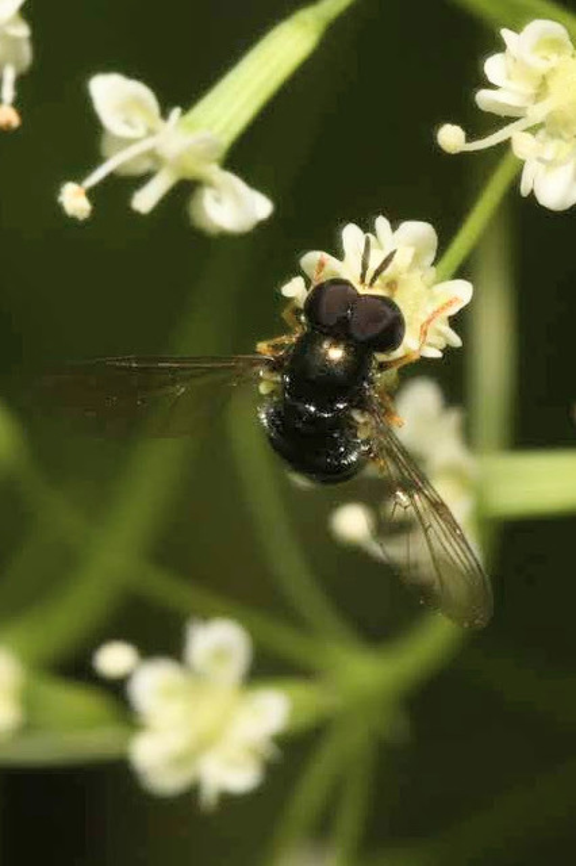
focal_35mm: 158
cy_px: 433
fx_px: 3784
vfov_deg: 13.0
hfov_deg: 8.7
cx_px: 288
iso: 250
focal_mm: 105
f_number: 32
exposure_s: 1/60
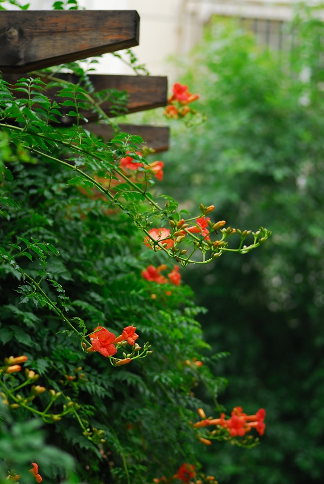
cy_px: 242
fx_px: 1817
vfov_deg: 15.2
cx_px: 162
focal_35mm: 135
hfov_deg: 10.2
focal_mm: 90
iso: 160
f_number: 2.8
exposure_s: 1/640
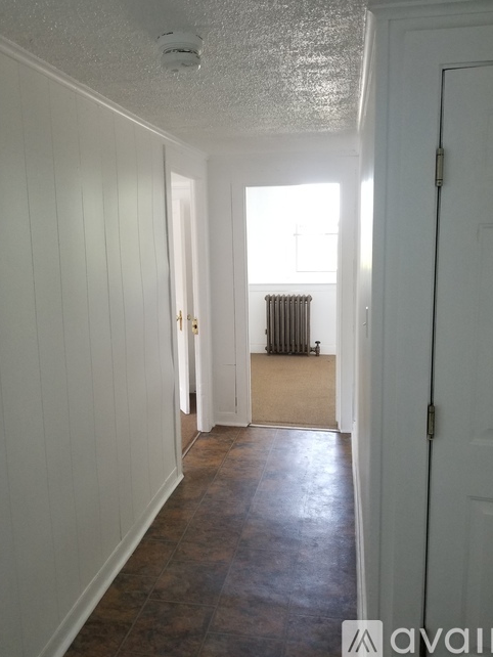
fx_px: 512
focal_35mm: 27
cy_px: 320
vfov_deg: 65.3
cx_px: 252
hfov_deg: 51.4
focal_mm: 4.3
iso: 200
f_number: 1.7
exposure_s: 1/40
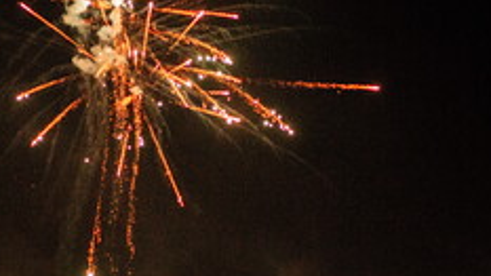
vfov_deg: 13.0
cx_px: 82
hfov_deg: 22.5
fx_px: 1211
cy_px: 192
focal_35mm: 93
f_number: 2
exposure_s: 1/100
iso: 4000
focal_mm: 35
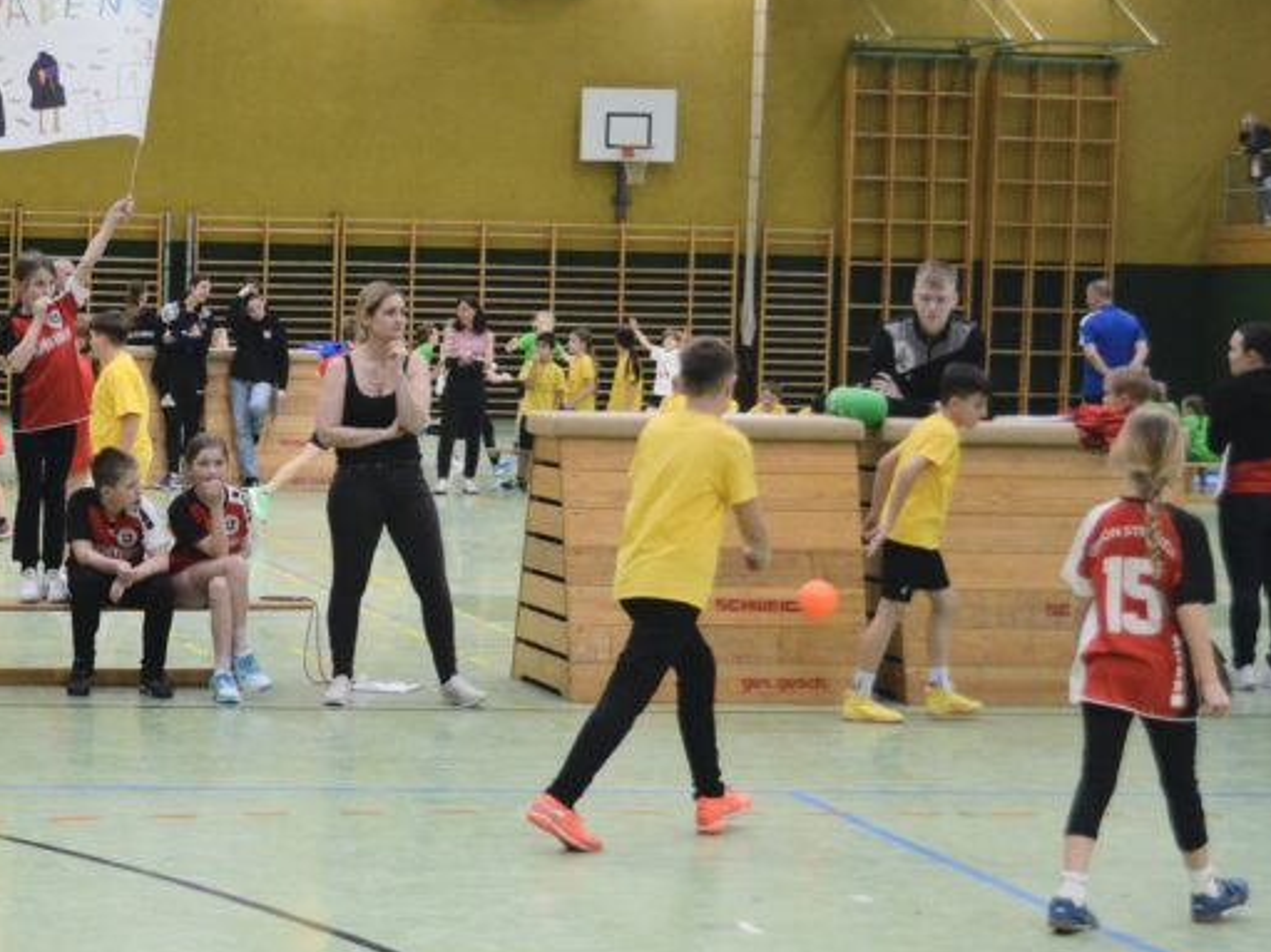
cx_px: 37
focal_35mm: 98
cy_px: 465
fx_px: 3597
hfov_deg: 19.5
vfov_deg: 15.1
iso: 1600
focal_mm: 34
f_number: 5
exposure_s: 1/400
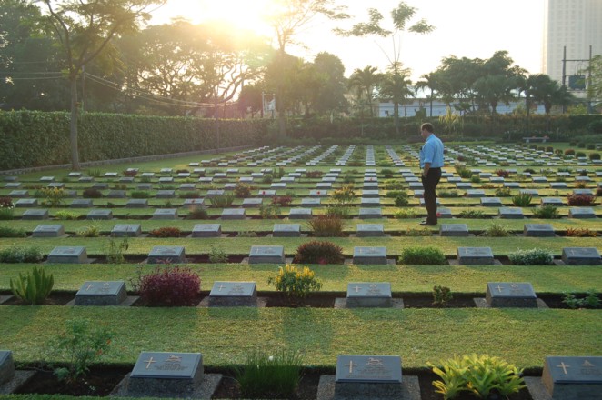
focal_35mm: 48
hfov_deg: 41.2
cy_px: 200
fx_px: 802
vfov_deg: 28.0
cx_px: 301
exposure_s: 1/160
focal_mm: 32
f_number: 6.3
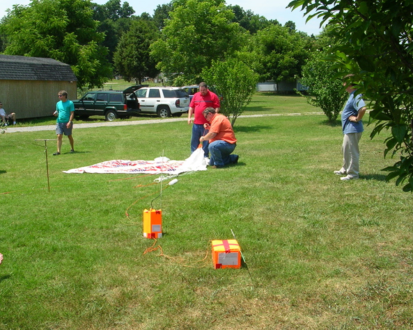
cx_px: 206
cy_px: 164
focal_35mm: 40
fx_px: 489
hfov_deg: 45.8
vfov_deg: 37.4
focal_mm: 5.8
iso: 50
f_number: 5.6
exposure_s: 1/210
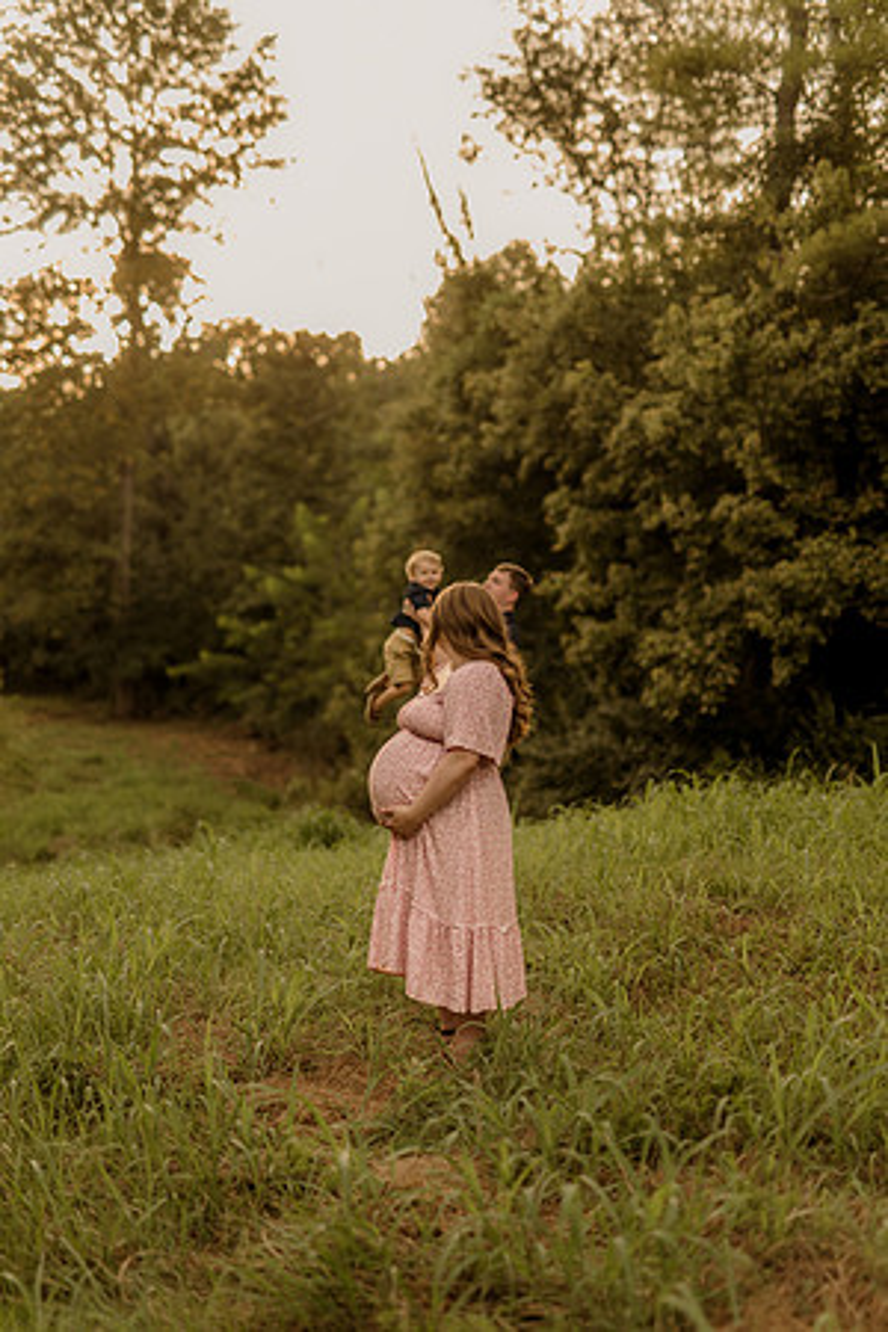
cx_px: 444
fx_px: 1850
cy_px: 666
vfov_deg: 39.6
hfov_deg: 27.0
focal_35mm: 50
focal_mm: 50
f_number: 1.8
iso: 125
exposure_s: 1/800
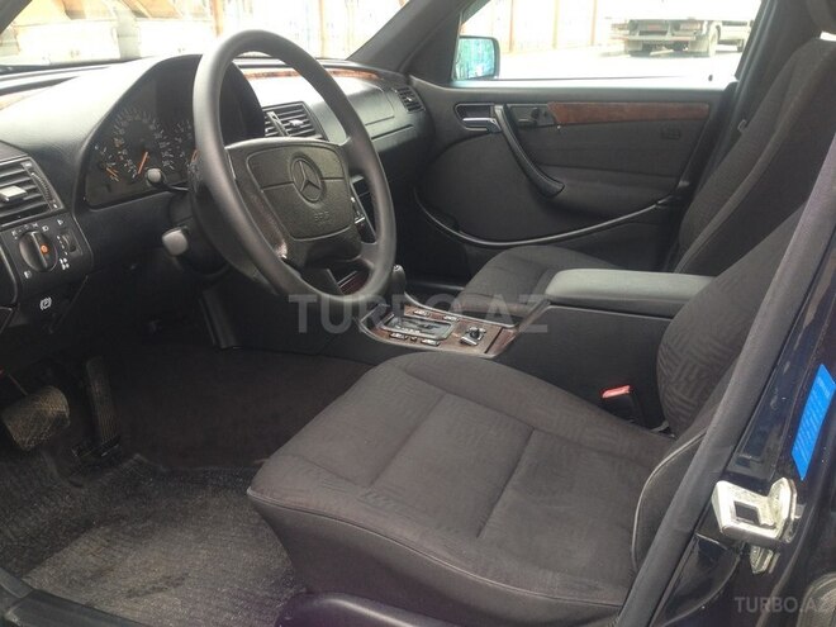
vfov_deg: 42.9
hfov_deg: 55.4
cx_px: 418
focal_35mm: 33
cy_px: 314
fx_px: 797
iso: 50
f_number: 2.4
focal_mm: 4.12
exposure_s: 1/60
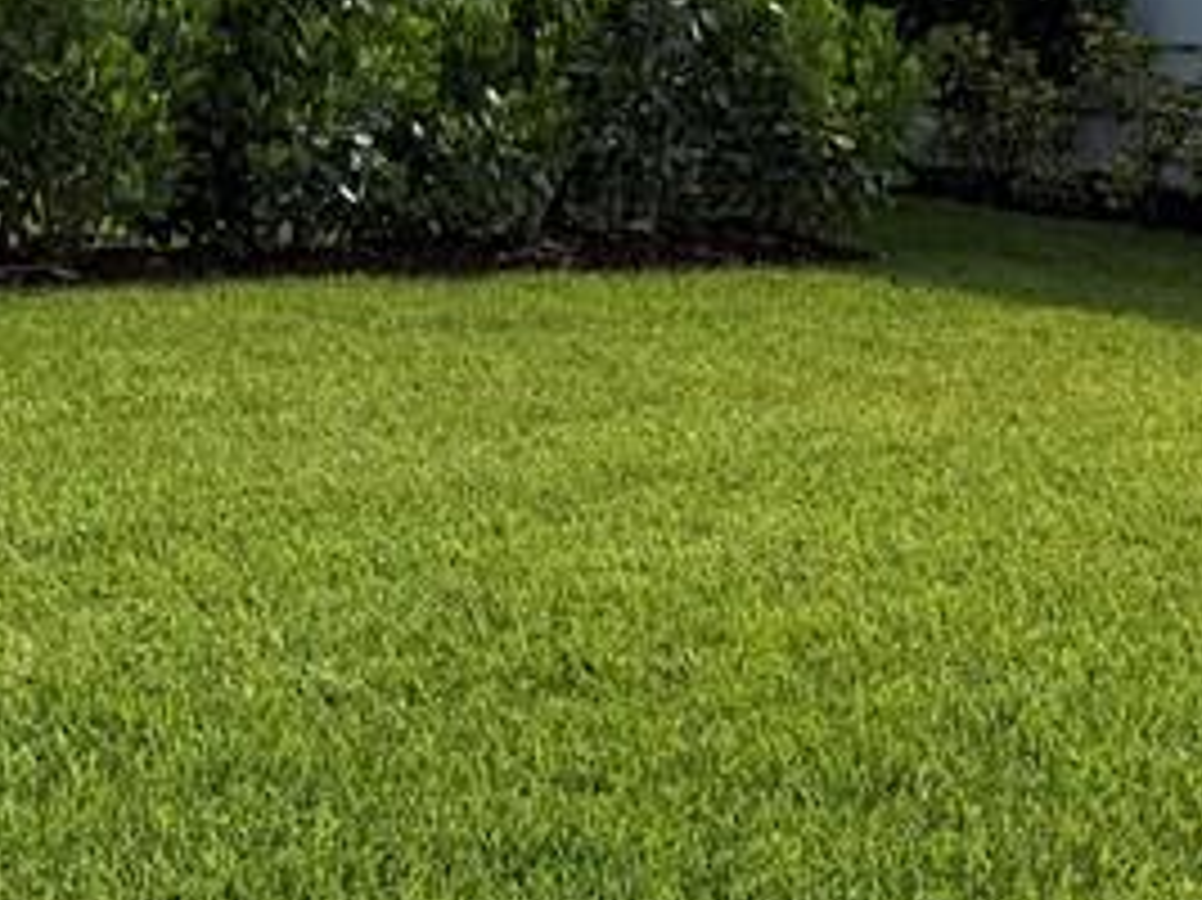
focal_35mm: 92
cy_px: 108
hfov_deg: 21.1
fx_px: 3193
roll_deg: -2.3
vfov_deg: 15.9
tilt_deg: -2.0
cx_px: 896
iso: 80
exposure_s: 1/9091
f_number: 1.78
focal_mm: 6.76
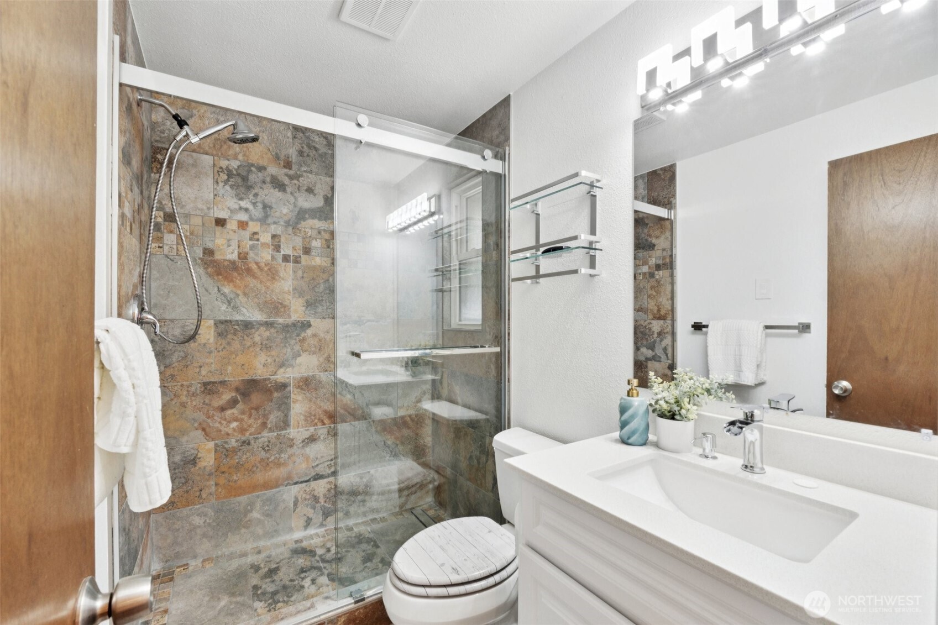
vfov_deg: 77.3
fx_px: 391
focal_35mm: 15
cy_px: 312
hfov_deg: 100.4
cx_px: 469
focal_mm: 10
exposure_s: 1/4
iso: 250
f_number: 9
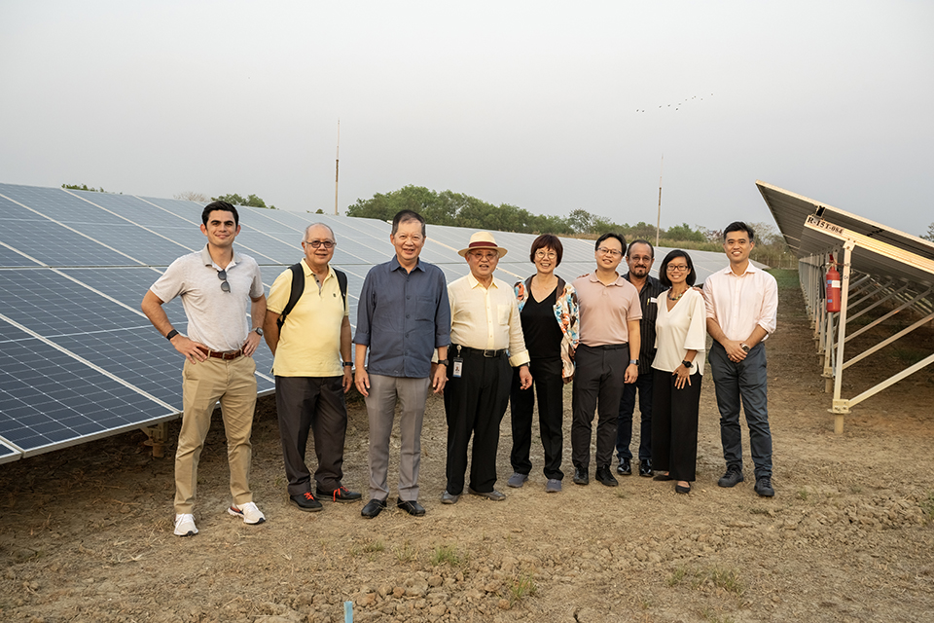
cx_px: 467
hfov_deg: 54.4
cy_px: 312
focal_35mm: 35
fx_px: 908
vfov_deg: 37.9
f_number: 8
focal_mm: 35
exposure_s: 1/250
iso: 900
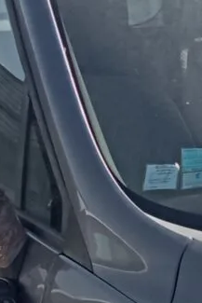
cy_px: 433
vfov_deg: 11.5
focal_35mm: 172
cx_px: 513
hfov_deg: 7.4
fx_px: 1446
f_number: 2.2
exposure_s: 1/1081
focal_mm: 3.46
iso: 100
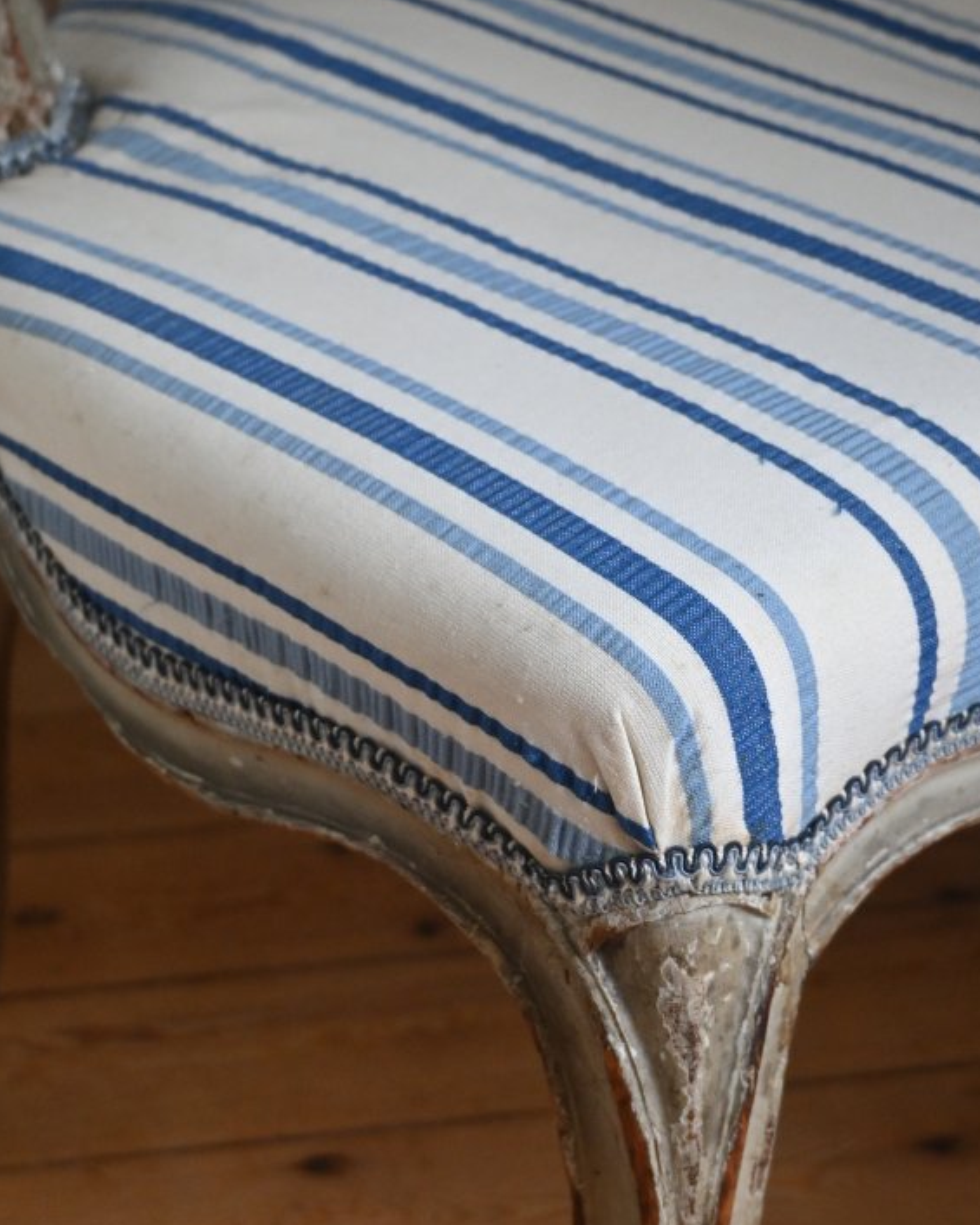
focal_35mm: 75
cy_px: 359
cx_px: 465
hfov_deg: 20.3
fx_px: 2733
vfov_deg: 25.1
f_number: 4
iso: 1600
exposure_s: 1/125
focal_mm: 31.5
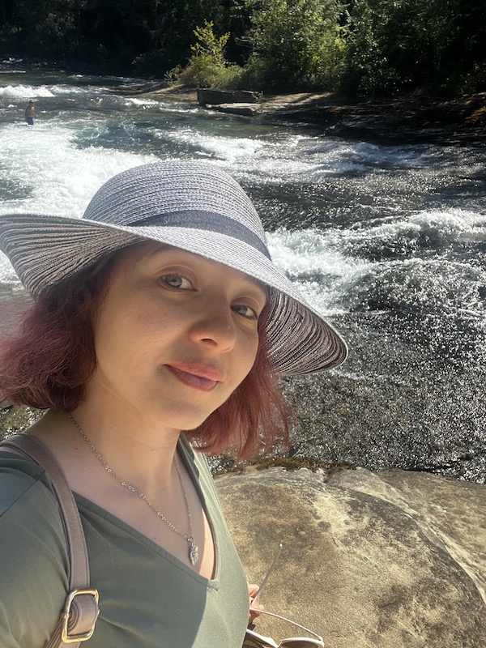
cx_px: 243
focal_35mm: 30
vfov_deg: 60.0
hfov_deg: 46.8
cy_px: 324
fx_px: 562
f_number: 2.2
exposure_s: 1/322
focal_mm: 2.71
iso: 32
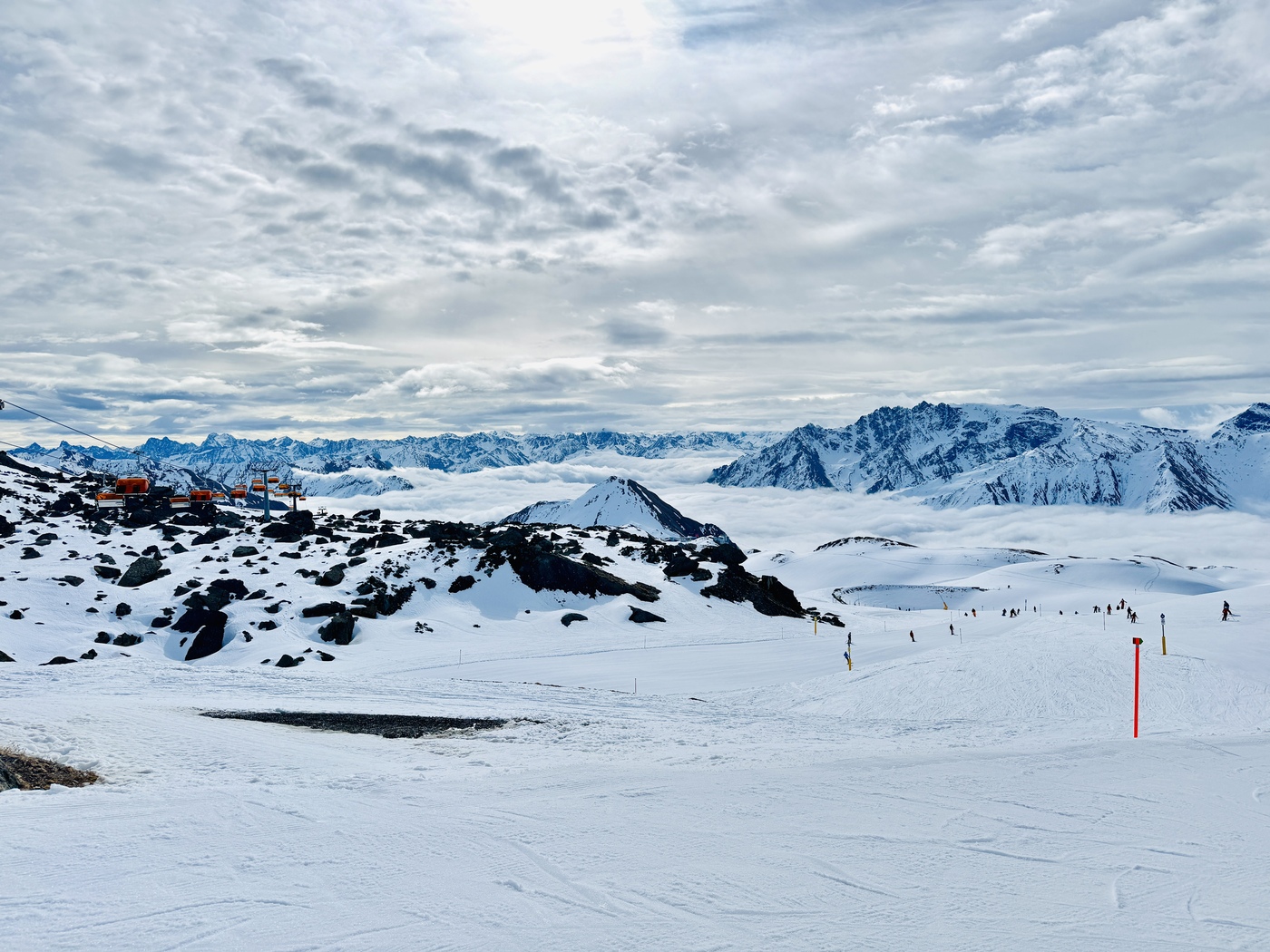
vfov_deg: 56.8
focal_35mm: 24
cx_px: 635
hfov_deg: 71.6
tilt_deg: -1.1
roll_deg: +0.7
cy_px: 476
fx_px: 881
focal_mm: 6.76
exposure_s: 1/12346
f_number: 1.78
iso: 64
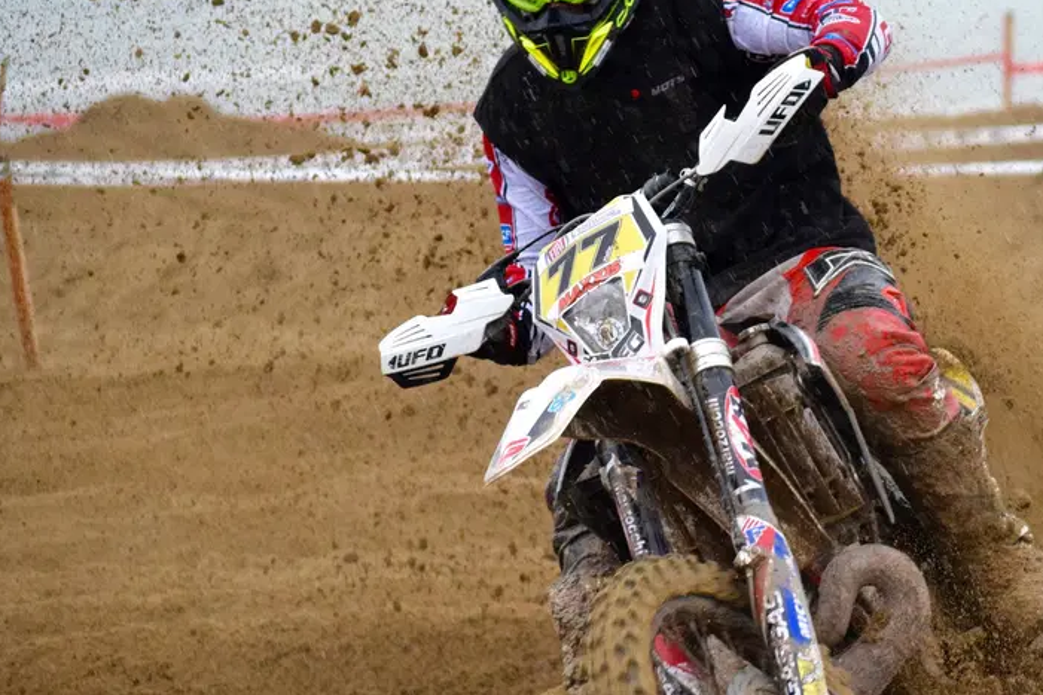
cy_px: 435
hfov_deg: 7.9
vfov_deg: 5.2
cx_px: 798
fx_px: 7588
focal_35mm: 262
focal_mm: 102
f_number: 4.5
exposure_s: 1/500
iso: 2800
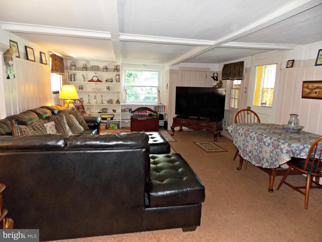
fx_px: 214
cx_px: 161
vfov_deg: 58.9
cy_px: 121
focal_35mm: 23
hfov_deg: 73.9
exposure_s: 1/30
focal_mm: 4
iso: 320
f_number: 3.1
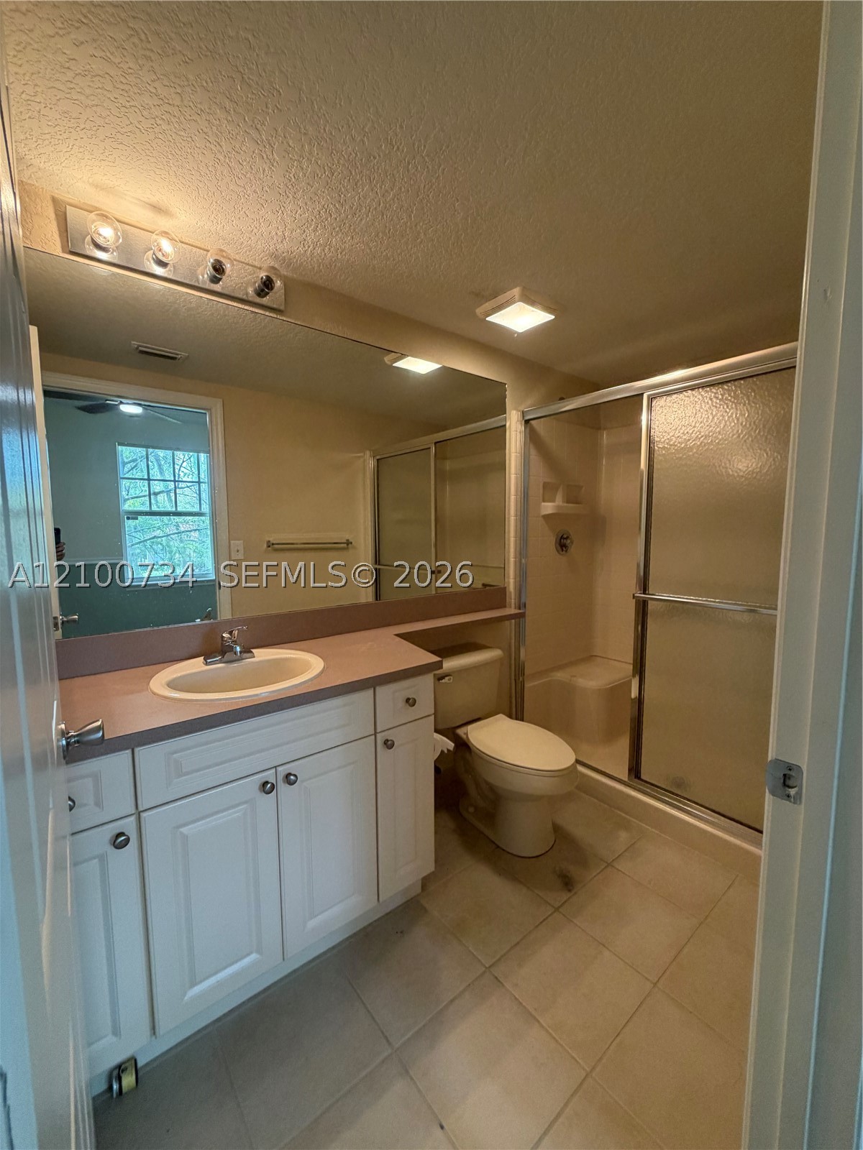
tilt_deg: -4.8
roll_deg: +1.4
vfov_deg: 102.1
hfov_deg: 85.7
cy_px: 575
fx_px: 465
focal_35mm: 14
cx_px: 432
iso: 250
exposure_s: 1/60
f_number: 2.2
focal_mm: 2.22
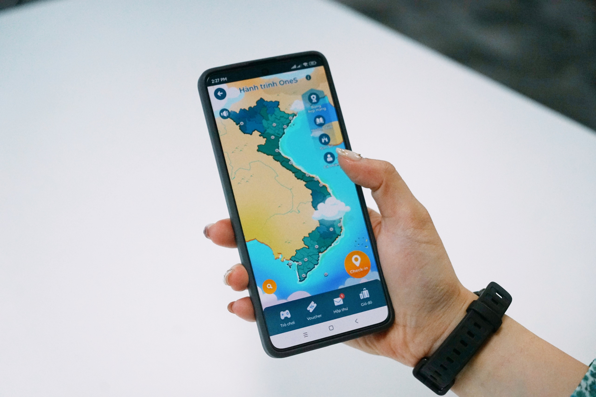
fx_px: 1043
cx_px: 298
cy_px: 198
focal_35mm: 63
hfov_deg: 31.9
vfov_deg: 21.6
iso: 3200
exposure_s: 1/2000
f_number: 4
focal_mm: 63
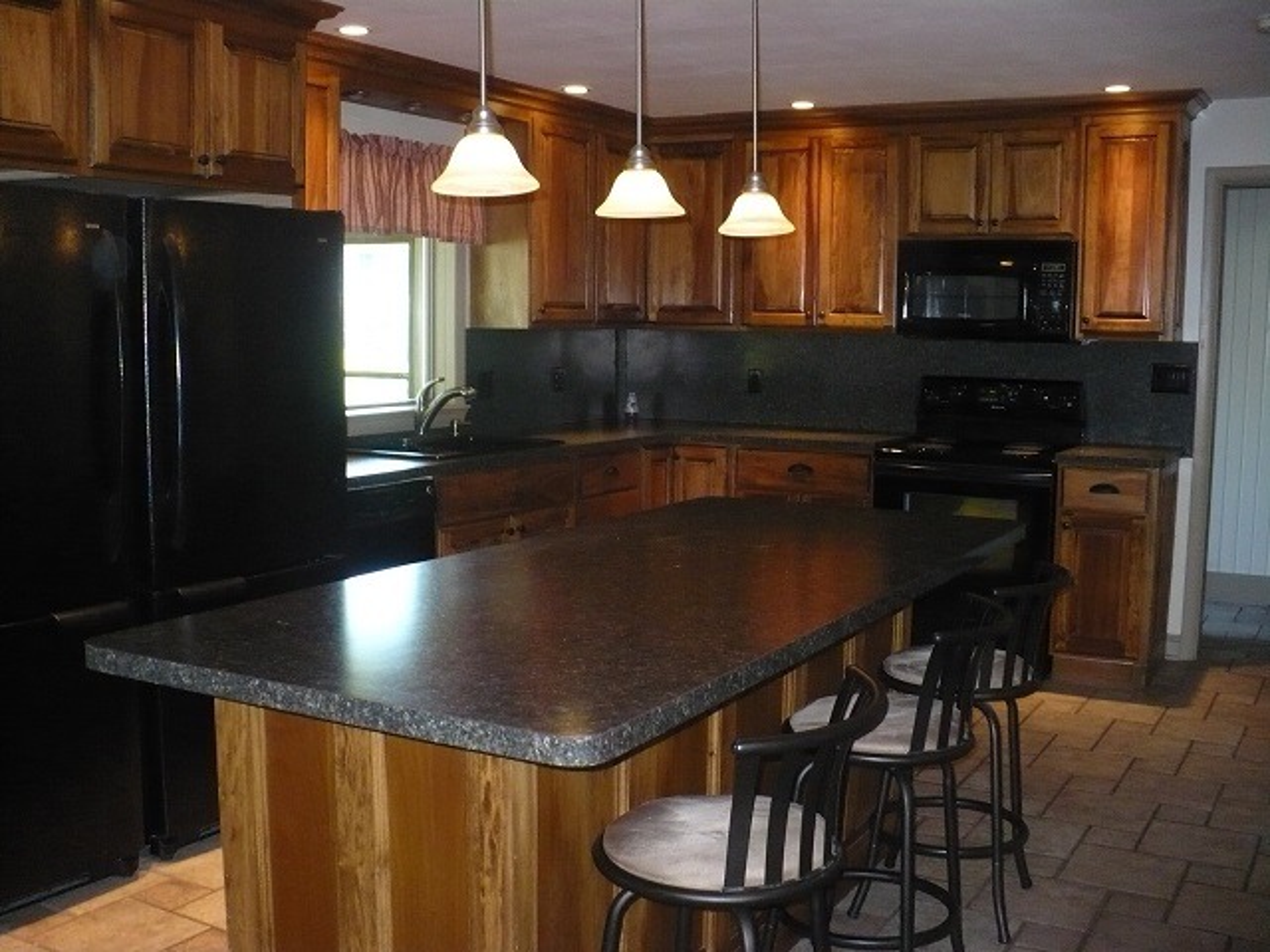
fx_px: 1357
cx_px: 635
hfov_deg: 50.1
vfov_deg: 38.7
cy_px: 476
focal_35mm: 37
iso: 400
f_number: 2.8
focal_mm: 6.1
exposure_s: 1/30
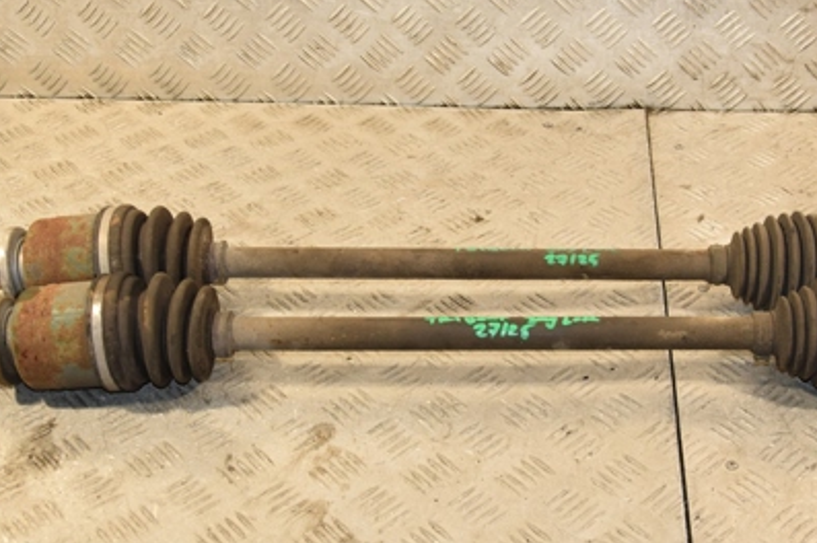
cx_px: 496
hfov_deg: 34.4
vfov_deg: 23.3
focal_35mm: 58
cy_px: 278
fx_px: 1315
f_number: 5.6
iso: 800
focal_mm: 24
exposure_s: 1/200
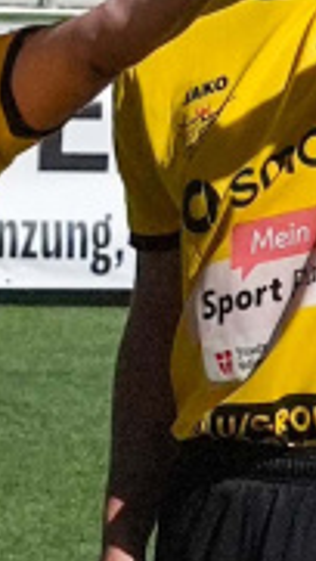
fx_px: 3719
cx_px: -161
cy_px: 146
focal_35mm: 250
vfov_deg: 8.6
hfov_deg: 4.8
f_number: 4.5
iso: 5000
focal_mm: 24
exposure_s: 1/80000
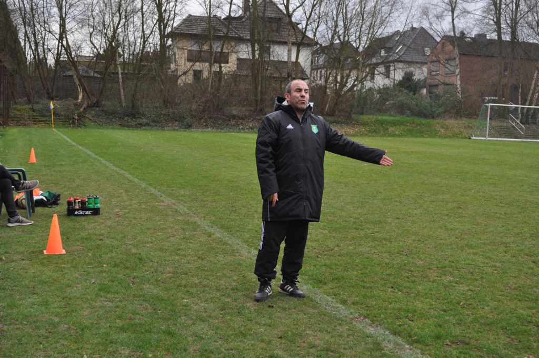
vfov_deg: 26.4
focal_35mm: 51
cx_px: 270
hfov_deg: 38.9
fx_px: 763
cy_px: 179
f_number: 5.6
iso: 250
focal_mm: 34
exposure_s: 1/125
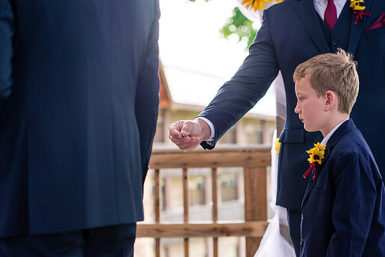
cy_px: 128
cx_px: 192
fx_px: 909
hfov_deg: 23.9
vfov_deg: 16.1
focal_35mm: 85
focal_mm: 85
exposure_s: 1/320
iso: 400
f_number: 3.2
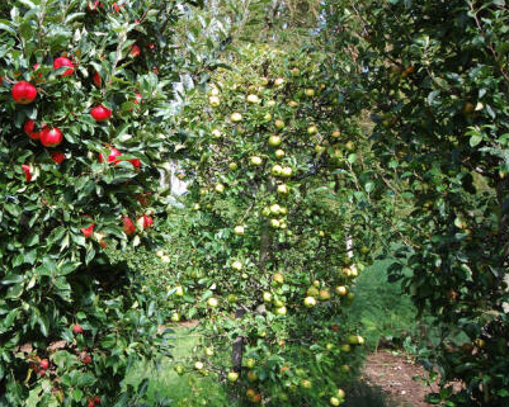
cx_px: 117
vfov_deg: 32.6
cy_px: 146
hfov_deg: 39.1
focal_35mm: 46
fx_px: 693
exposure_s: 1/125
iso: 200
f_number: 5.6
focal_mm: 20
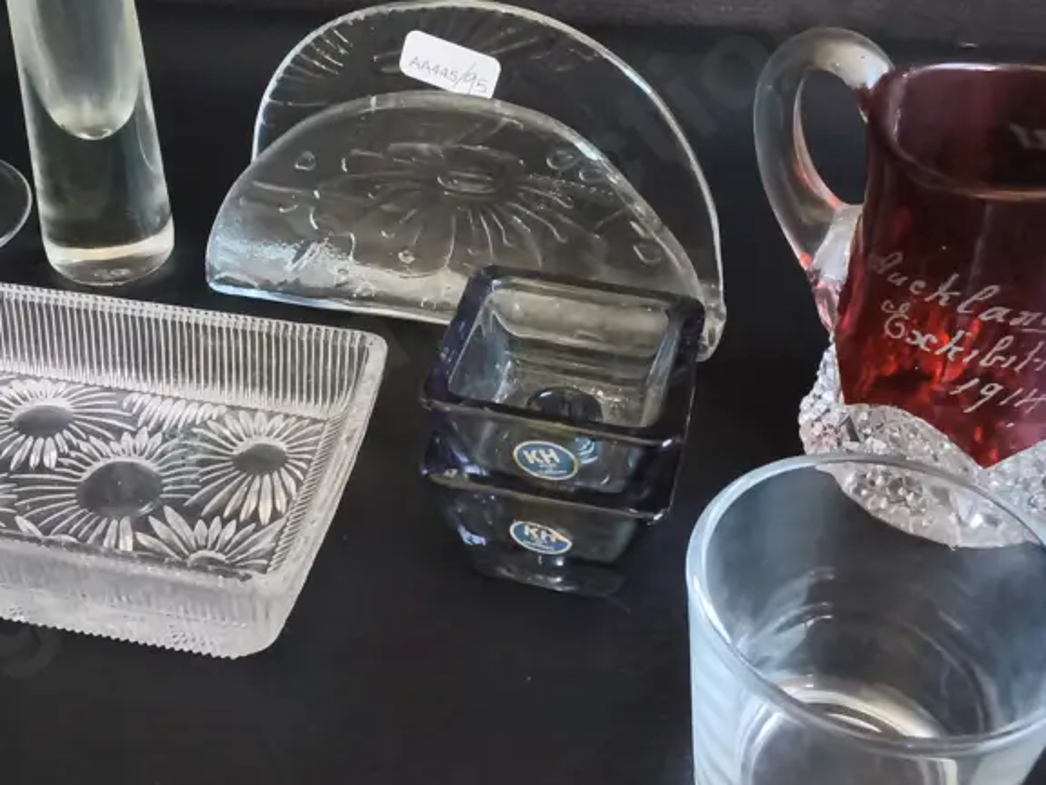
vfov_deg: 30.1
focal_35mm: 48
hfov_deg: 39.5
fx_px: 1450
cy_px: 296
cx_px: 436
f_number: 2
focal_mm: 2.87
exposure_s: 1/100
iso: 500
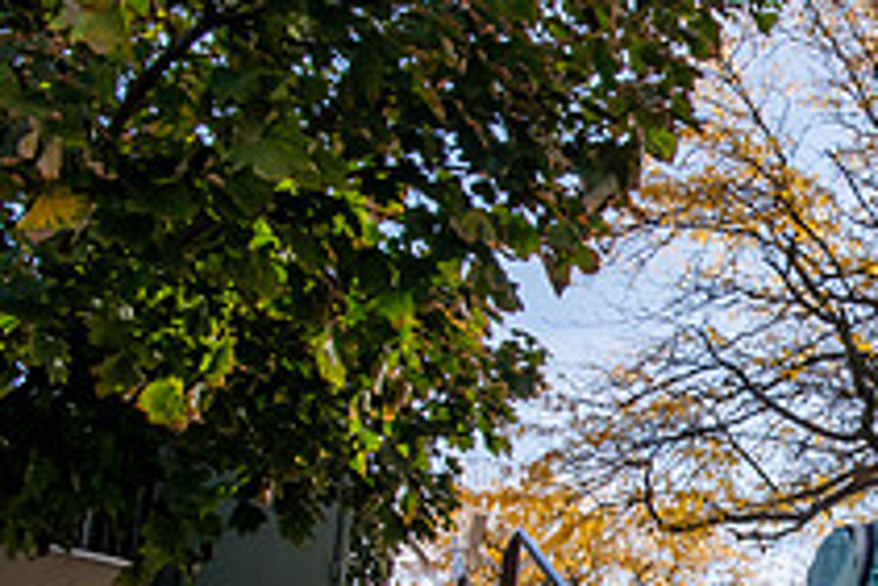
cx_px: 1103
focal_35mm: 66
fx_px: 1611
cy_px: 625
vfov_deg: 19.8
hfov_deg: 26.5
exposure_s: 1/125
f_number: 20
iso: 320
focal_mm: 24
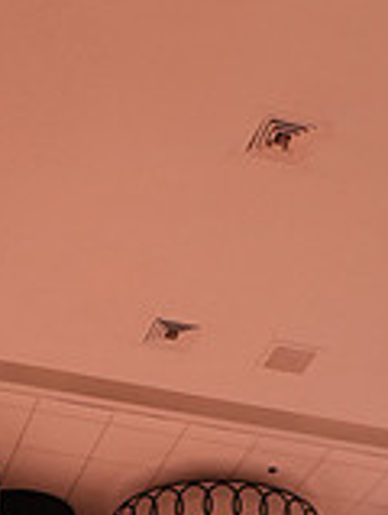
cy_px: 849
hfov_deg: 14.1
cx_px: 170
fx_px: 1563
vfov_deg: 16.4
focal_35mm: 105
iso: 1600
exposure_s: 1/200
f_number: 4.5
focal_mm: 30
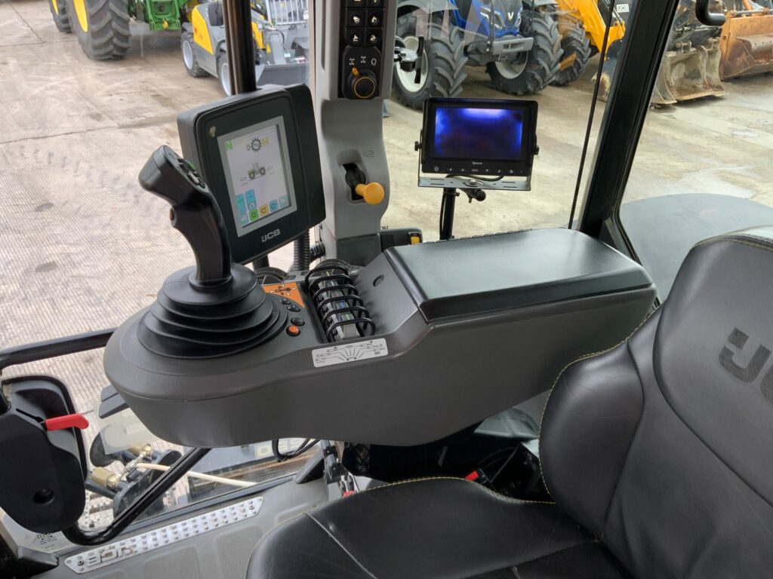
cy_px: 290
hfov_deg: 61.7
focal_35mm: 29
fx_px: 648
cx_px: 386
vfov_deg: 48.2
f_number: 1.8
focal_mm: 3
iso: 32
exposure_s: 1/122
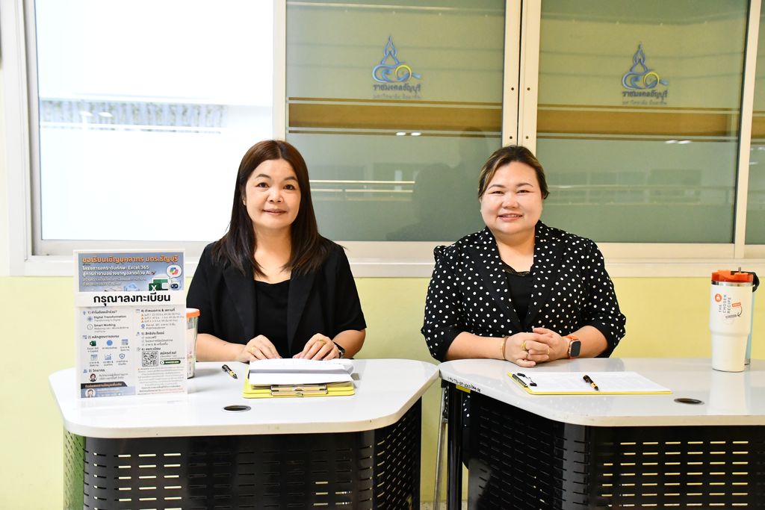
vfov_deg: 34.2
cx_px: 382
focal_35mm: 39
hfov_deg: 49.5
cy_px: 255
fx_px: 829
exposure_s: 1/60
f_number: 3.8
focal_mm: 26
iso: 5600
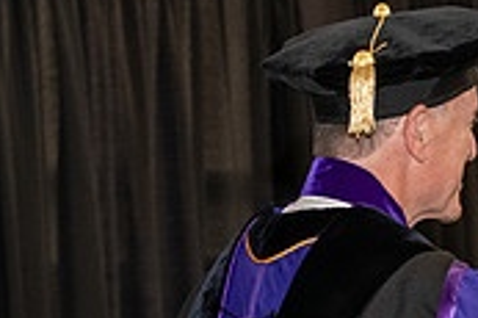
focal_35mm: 235
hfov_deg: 8.7
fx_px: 3117
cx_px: 489
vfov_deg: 5.8
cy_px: 294
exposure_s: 1/200
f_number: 5
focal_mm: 70
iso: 2500
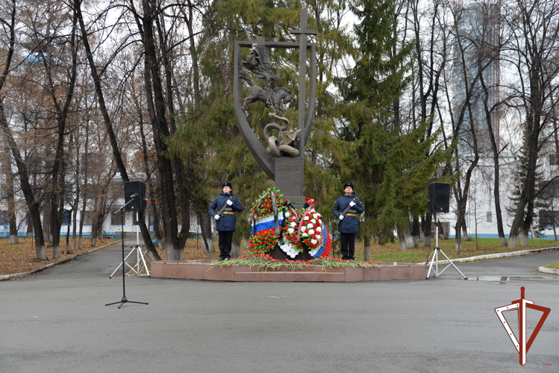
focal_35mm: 50
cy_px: 186
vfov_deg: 27.0
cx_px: 280
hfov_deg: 39.6
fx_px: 777
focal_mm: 50
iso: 400
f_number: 5.6
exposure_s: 1/125
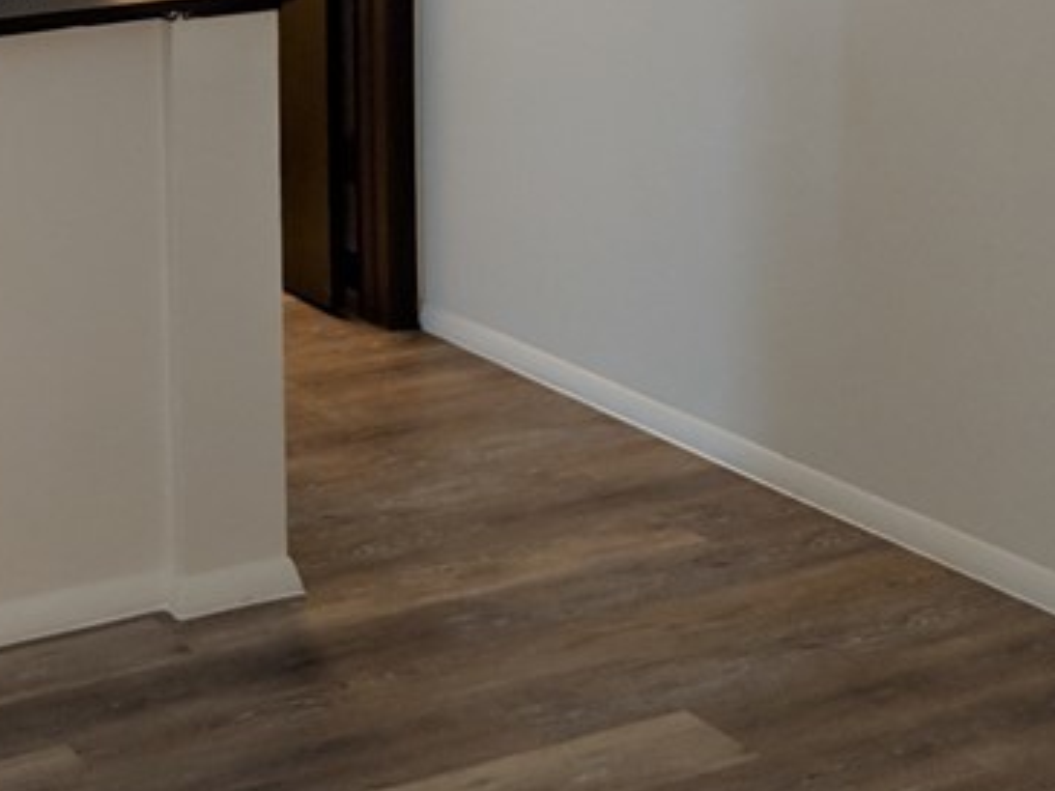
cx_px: 96
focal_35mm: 76
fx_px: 2316
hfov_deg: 24.9
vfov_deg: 19.0
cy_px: 78
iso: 284
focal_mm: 4.44
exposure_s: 1/60
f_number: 1.8
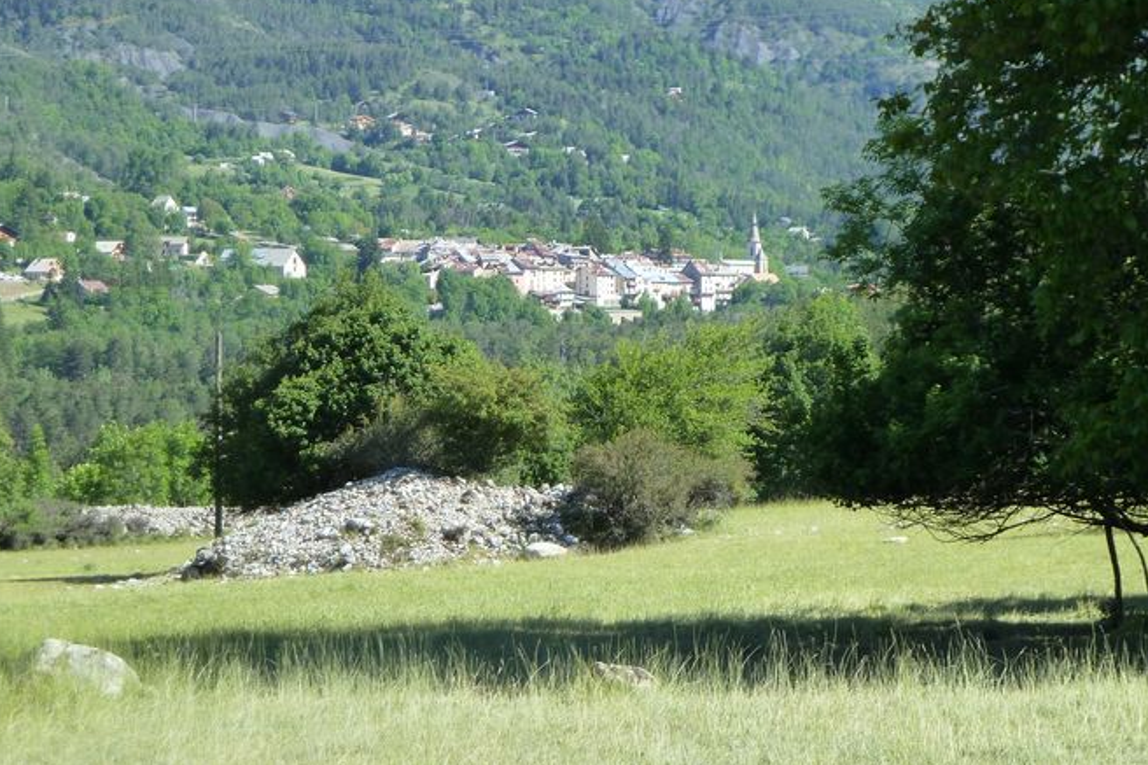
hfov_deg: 15.5
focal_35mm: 132
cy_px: 249
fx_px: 4208
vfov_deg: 10.4
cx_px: 588
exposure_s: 1/250
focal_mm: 17
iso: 125
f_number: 4.3
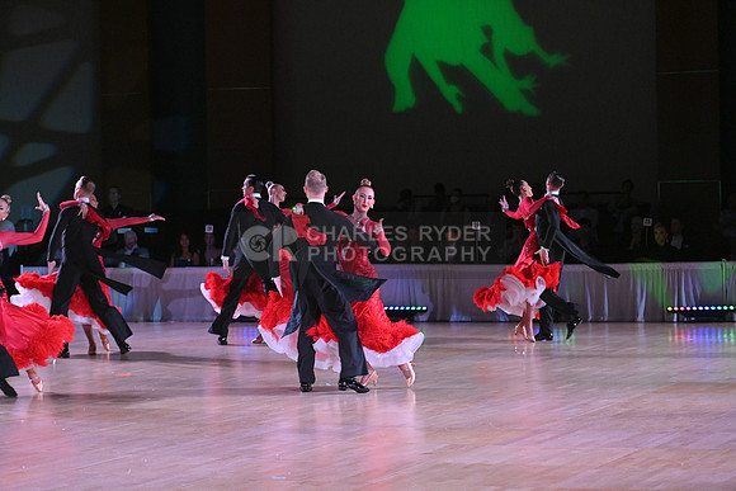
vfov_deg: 12.5
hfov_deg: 18.6
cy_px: 246
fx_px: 2249
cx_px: 368
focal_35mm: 110
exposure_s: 1/400
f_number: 4
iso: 3200
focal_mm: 110
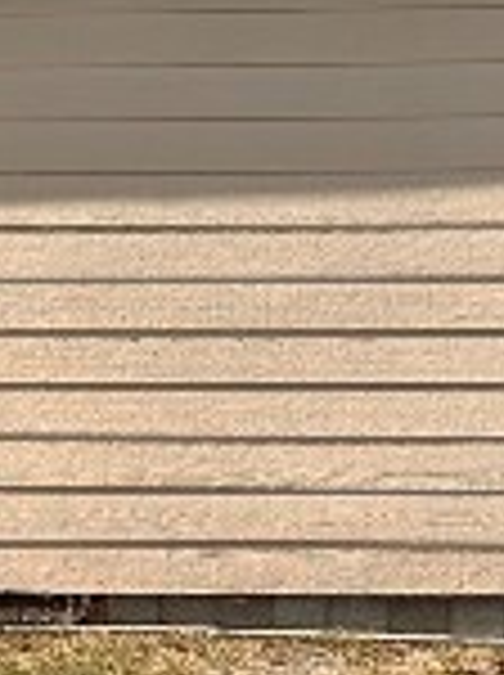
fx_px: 2395
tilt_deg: -1.8
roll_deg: -0.7
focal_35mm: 123
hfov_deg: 11.5
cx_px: -270
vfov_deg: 16.0
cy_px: 351
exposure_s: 1/6623
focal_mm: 6.86
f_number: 1.78
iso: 80
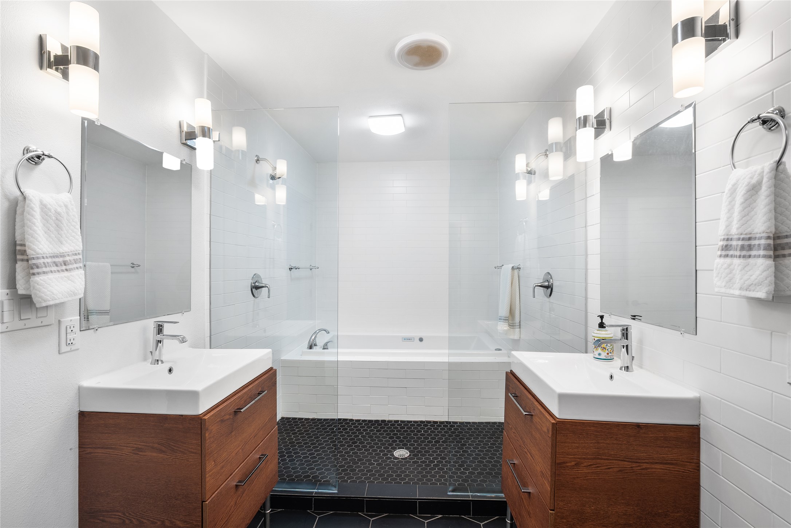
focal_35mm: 16
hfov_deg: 96.7
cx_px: 396
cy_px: 264
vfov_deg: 73.7
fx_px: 352
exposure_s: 1
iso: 250
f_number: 10
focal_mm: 16
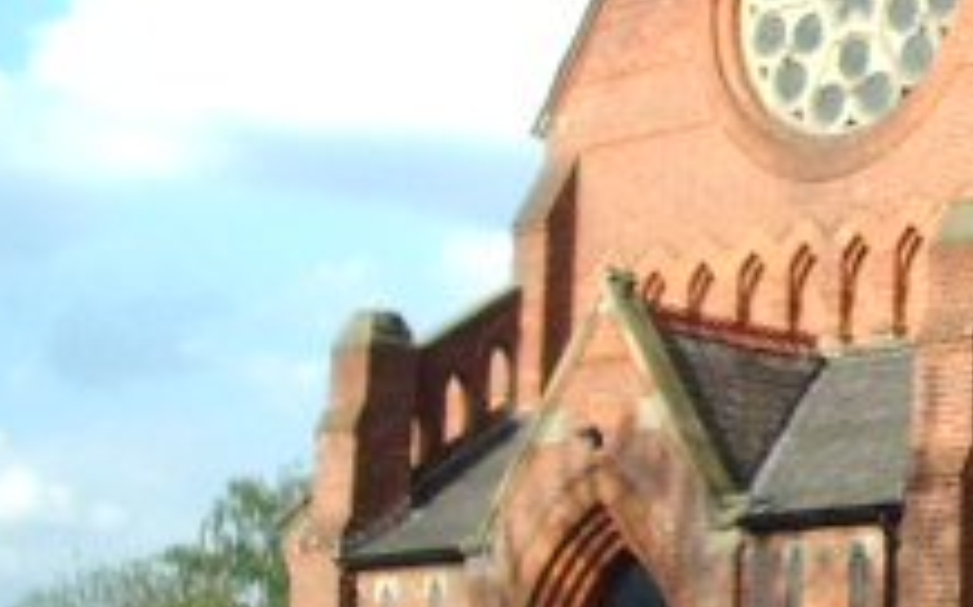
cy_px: 250
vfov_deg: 12.0
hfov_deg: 17.8
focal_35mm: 109
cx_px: 1299
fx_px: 2889
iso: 200
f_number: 4.3
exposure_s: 1/500
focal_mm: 5.8
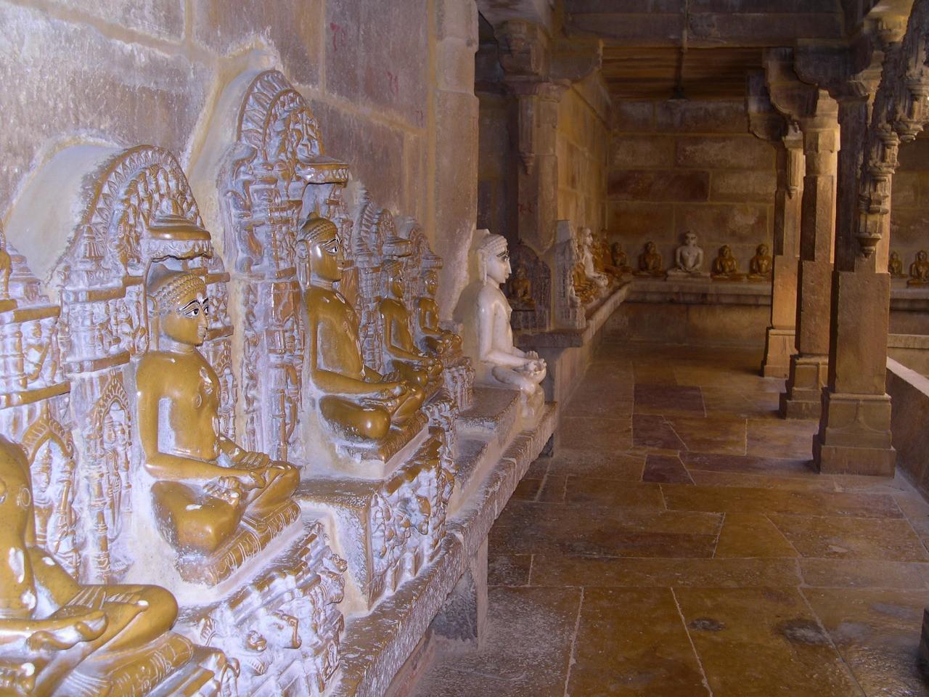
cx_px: 464
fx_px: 1020
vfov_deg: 37.7
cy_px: 348
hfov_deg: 49.0
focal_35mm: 38
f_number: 2.8
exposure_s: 1/60
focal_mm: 8
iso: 100
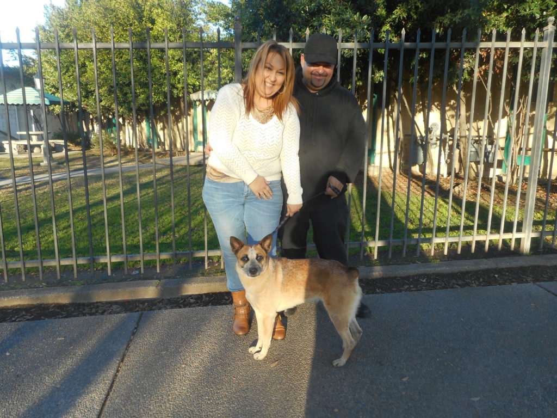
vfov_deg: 54.9
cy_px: 209
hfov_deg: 69.4
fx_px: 402
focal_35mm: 25
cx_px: 278
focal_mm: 4.5
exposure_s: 1/100
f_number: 3.7
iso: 80
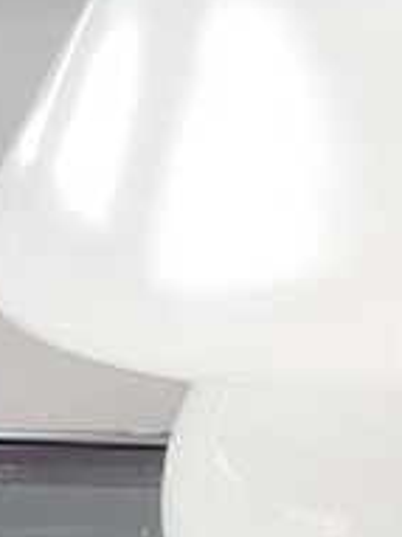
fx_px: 1442
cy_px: 294
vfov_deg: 21.1
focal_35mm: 93
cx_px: 498
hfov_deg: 15.2
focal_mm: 5.4
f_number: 1.8
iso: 40
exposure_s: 1/145
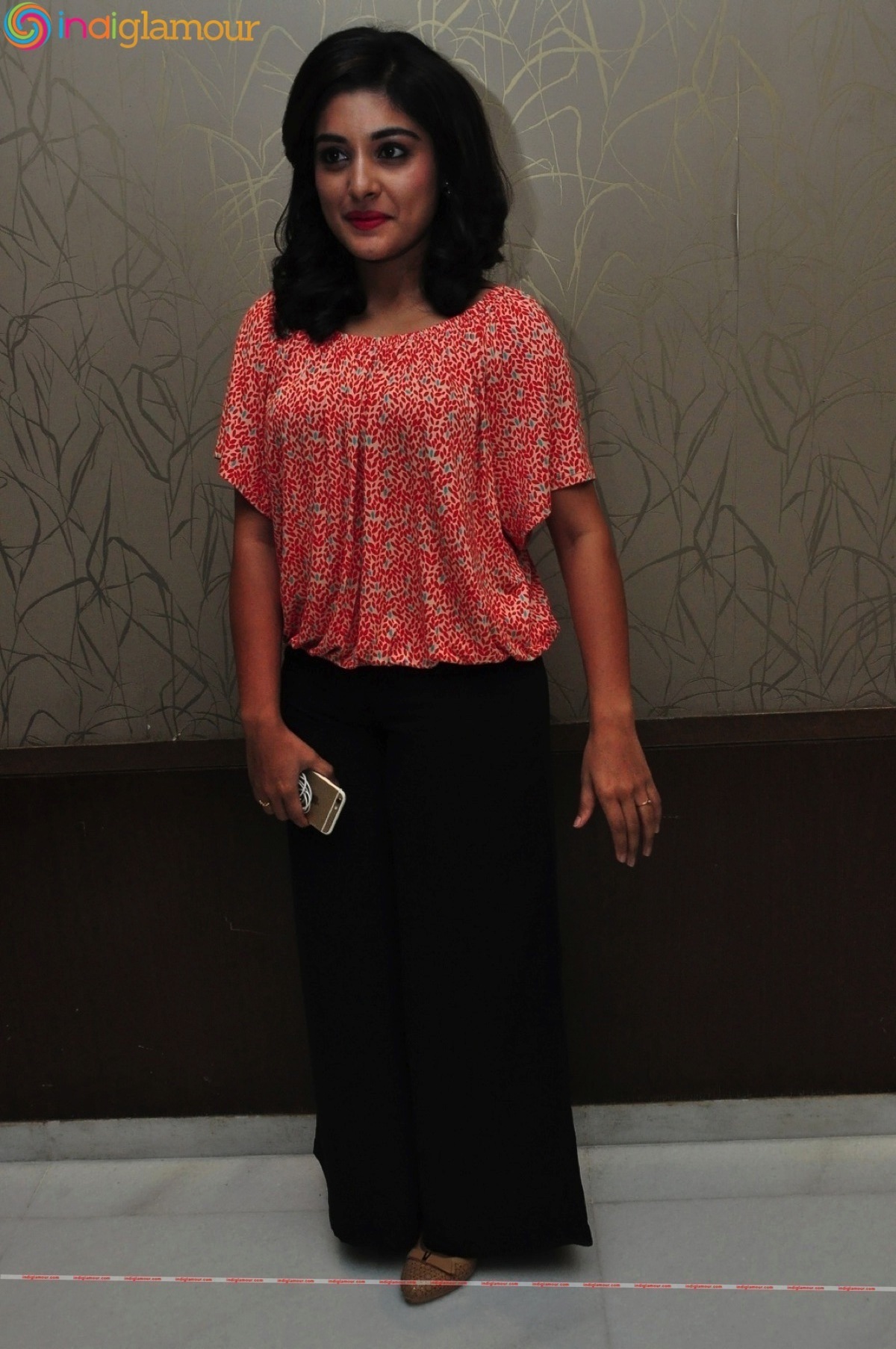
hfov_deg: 39.9
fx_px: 1235
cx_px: 448
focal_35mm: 33
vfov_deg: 57.3
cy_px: 674
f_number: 8
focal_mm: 22
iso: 1250
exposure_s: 1/125
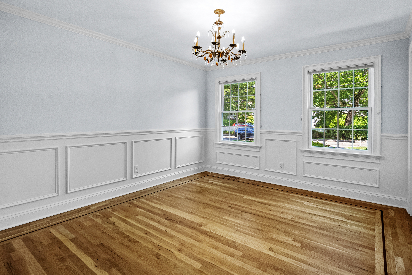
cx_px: 217
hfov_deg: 89.9
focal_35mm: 18
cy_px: 123
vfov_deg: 67.2
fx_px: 206
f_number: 7.1
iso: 12800
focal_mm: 16
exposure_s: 1/100
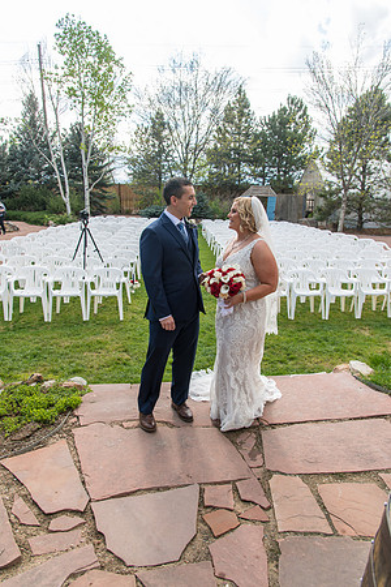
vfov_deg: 73.7
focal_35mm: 24
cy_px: 294
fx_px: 391
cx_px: 196
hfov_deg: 53.1
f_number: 6.3
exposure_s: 1/160
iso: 80
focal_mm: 24
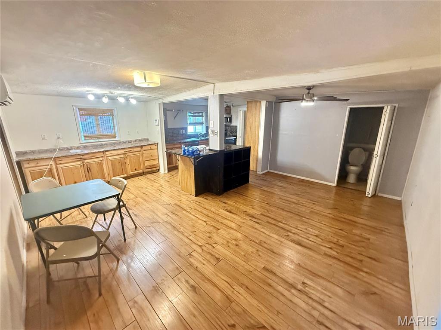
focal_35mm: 14
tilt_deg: -13.2
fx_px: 178
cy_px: 165
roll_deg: +1.1
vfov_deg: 85.7
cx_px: 220
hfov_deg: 102.1
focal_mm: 2.22
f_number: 2.2
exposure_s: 1/60
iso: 640
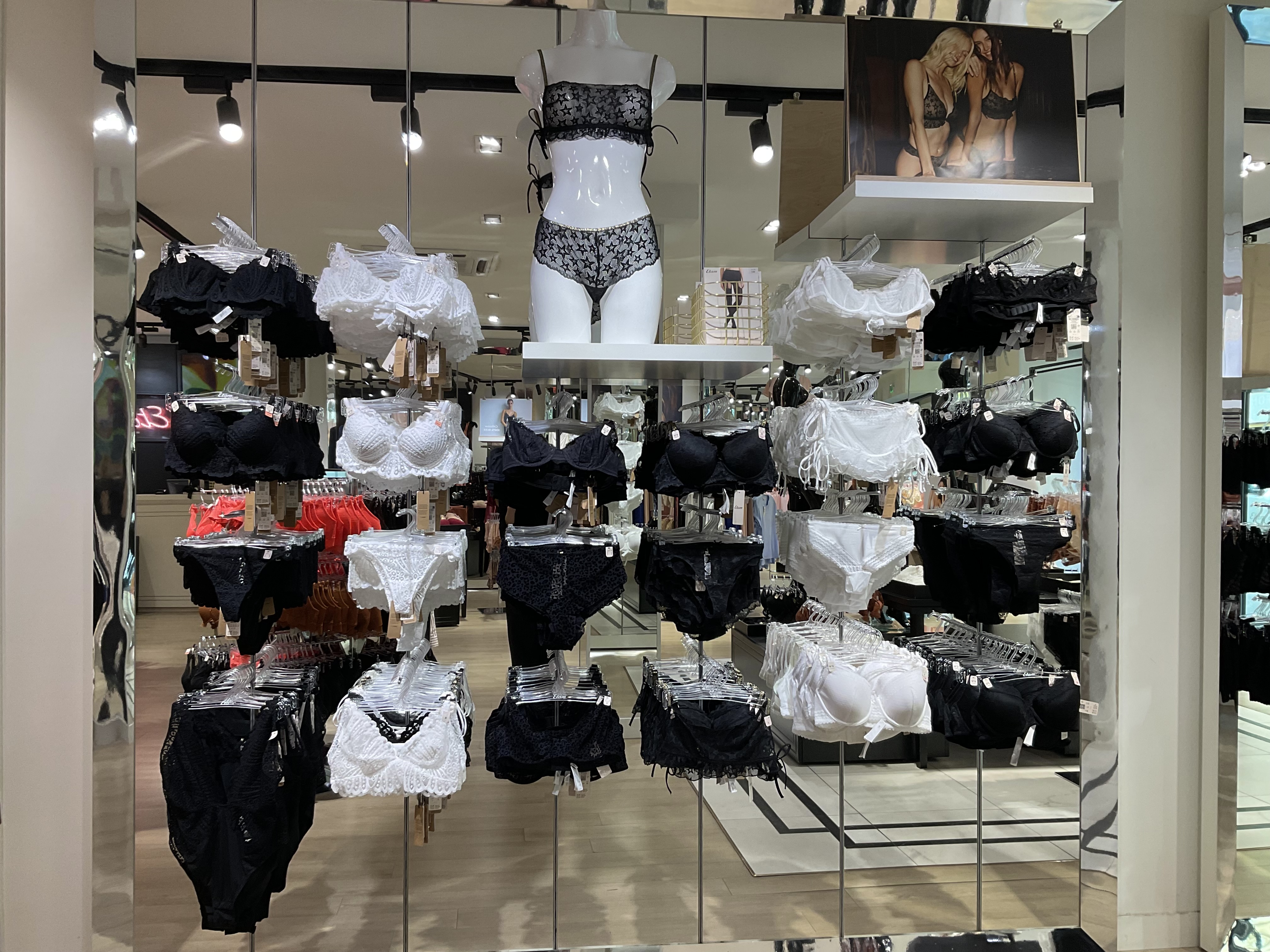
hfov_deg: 61.7
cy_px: 476
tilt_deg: -0.3
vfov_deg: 48.2
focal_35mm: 29
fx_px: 1064
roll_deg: +0.5
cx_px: 635
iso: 50
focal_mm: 3
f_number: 1.8
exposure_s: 1/100
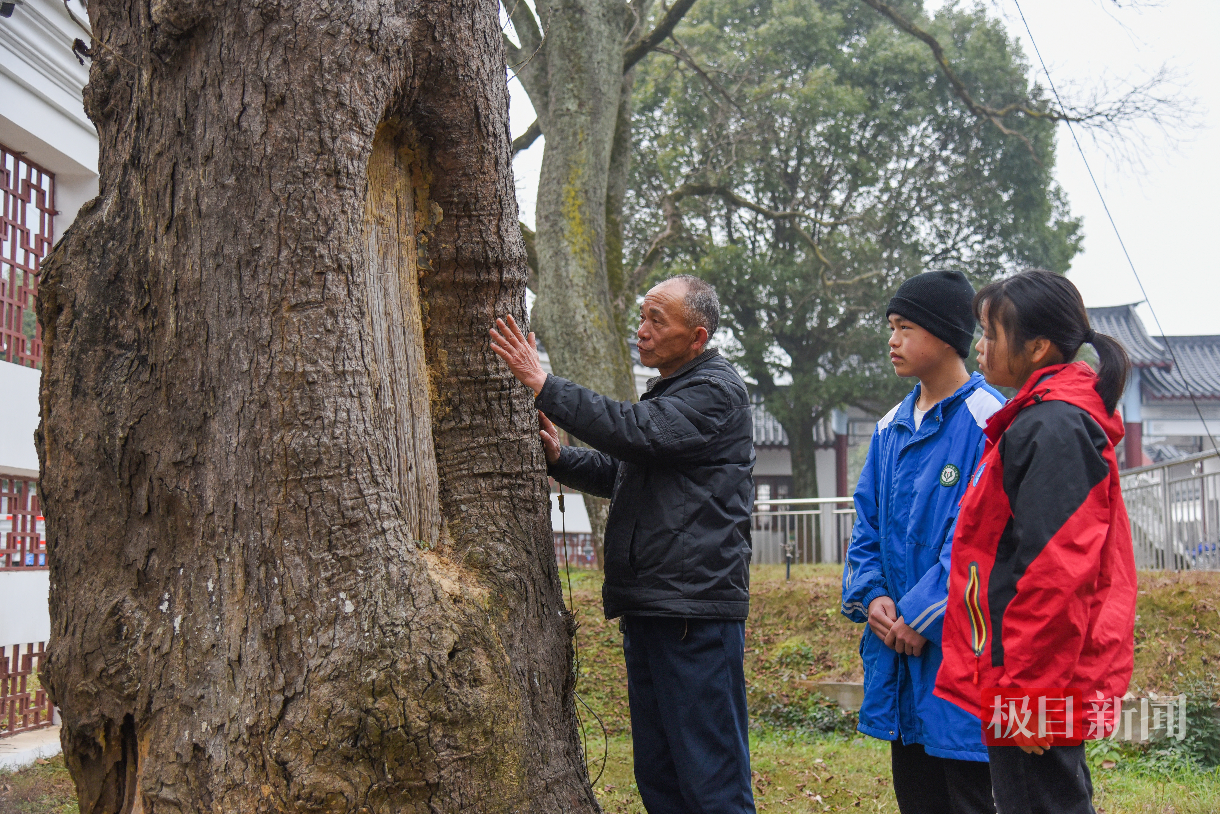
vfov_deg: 33.4
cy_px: 407
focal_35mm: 40
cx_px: 610
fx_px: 1356
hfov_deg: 48.4
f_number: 4
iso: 1000
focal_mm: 40
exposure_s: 1/3200
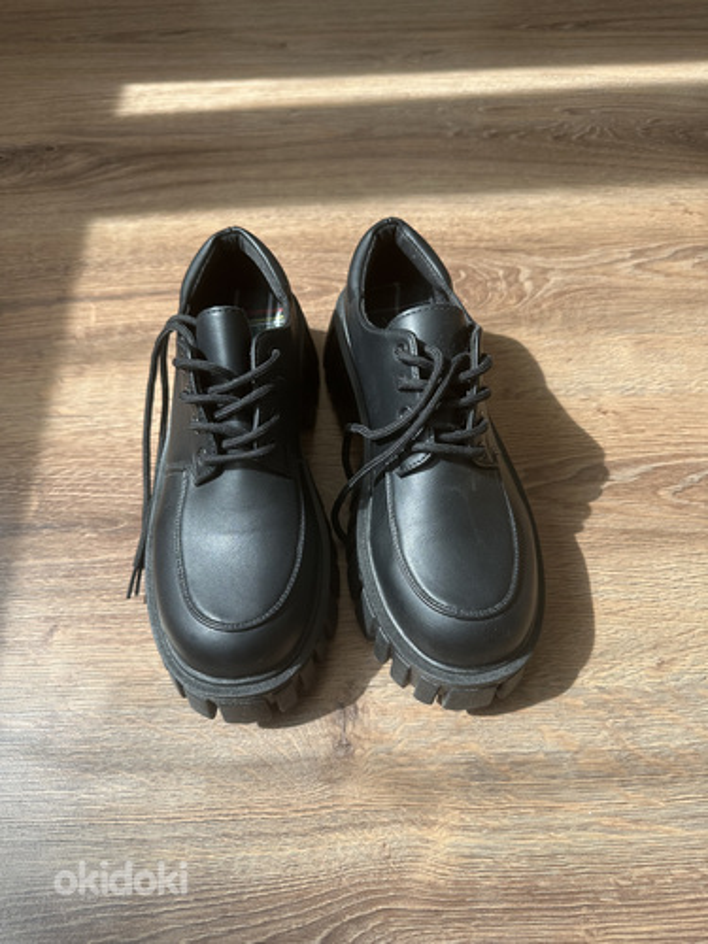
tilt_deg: -56.9
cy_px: 472
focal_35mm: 24
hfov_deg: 56.8
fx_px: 654
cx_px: 354
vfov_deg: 71.6
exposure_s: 1/298
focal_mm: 6.86
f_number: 1.78
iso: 80
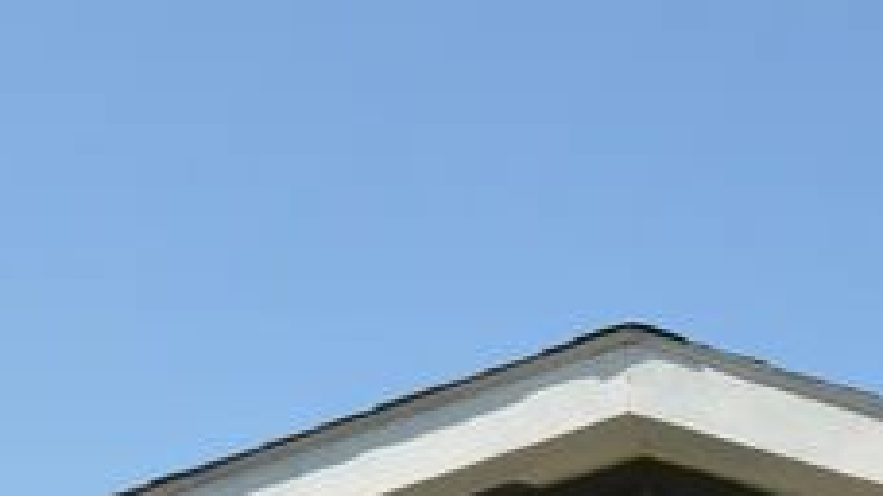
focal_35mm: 113
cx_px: 662
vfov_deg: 9.8
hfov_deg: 18.8
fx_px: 2645
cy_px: 1071
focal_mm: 16
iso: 100
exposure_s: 1/200
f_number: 9
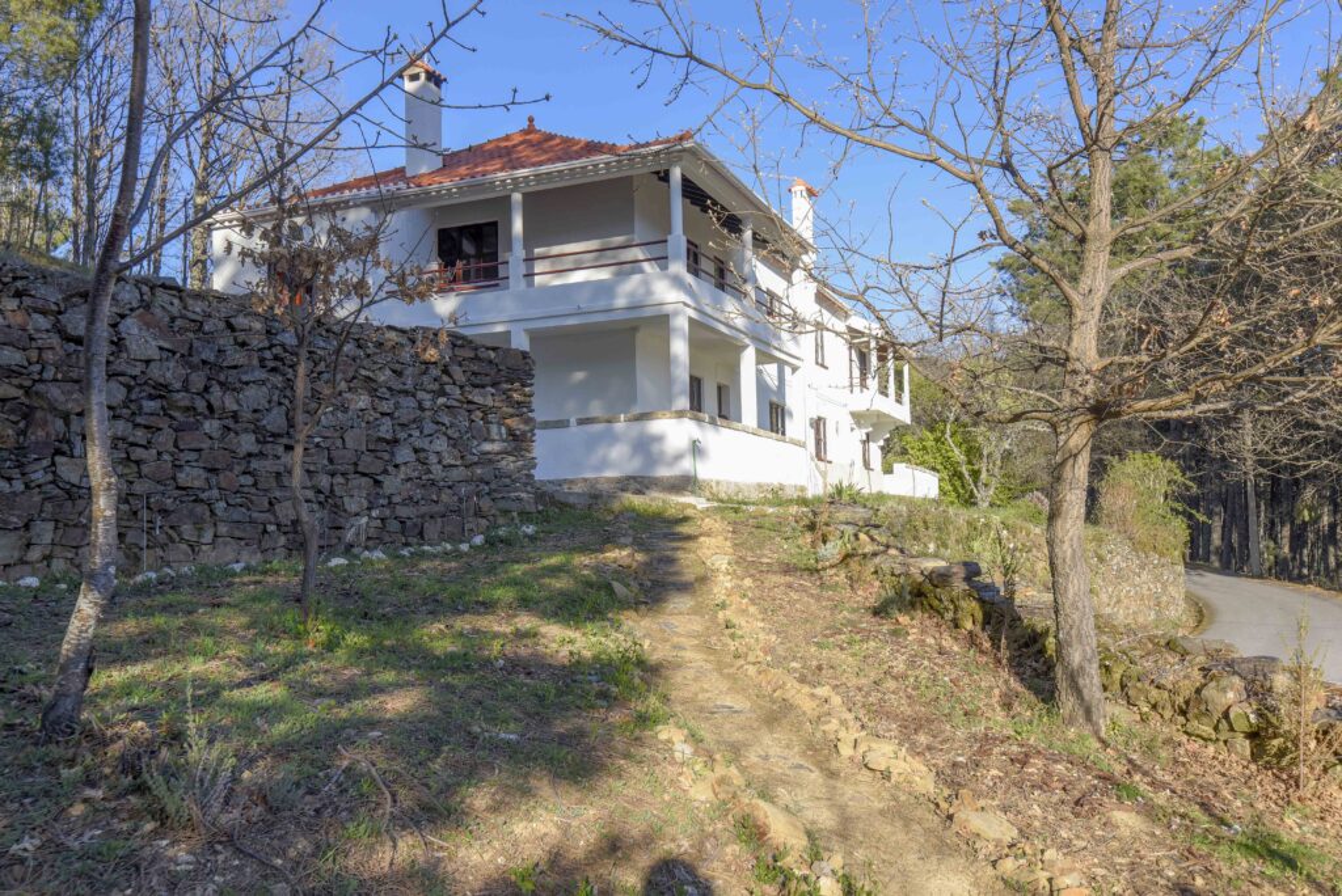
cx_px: 671
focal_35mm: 29
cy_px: 448
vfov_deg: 45.0
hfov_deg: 63.6
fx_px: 1082
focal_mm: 29
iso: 320
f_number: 9
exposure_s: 1/400
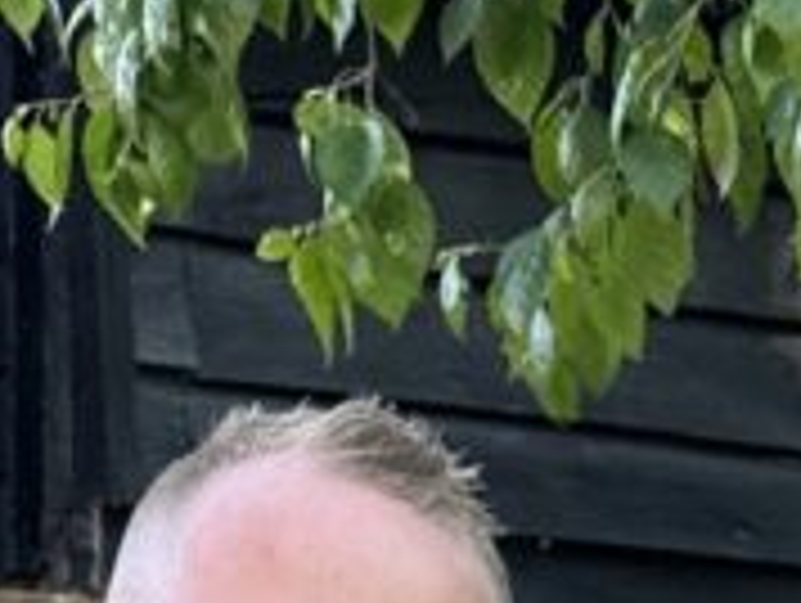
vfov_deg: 9.6
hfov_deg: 13.6
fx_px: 3198
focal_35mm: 138
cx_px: 1102
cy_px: 1411
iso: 64
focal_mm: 6.86
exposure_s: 1/210
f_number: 1.78
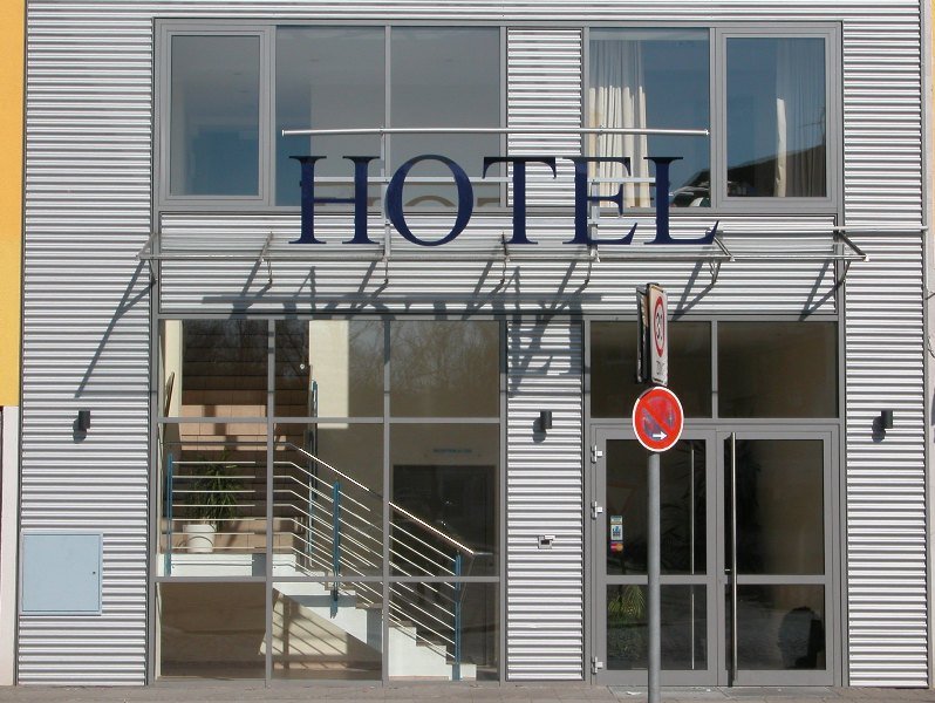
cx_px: 468
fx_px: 2109
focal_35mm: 78
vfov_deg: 18.9
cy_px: 352
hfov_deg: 25.0
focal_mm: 19.9
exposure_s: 1/486
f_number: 7.6
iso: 100
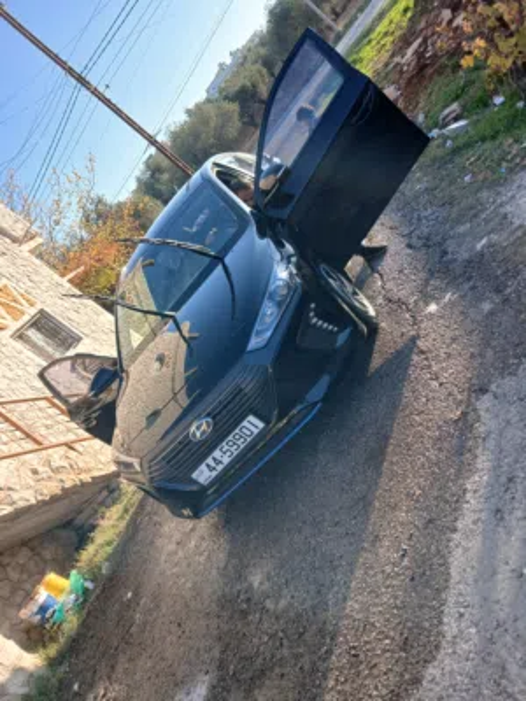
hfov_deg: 51.4
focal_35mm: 27
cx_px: 263
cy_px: 350
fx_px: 547
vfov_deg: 65.3
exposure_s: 1/135
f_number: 1.8
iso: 20
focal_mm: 3.98
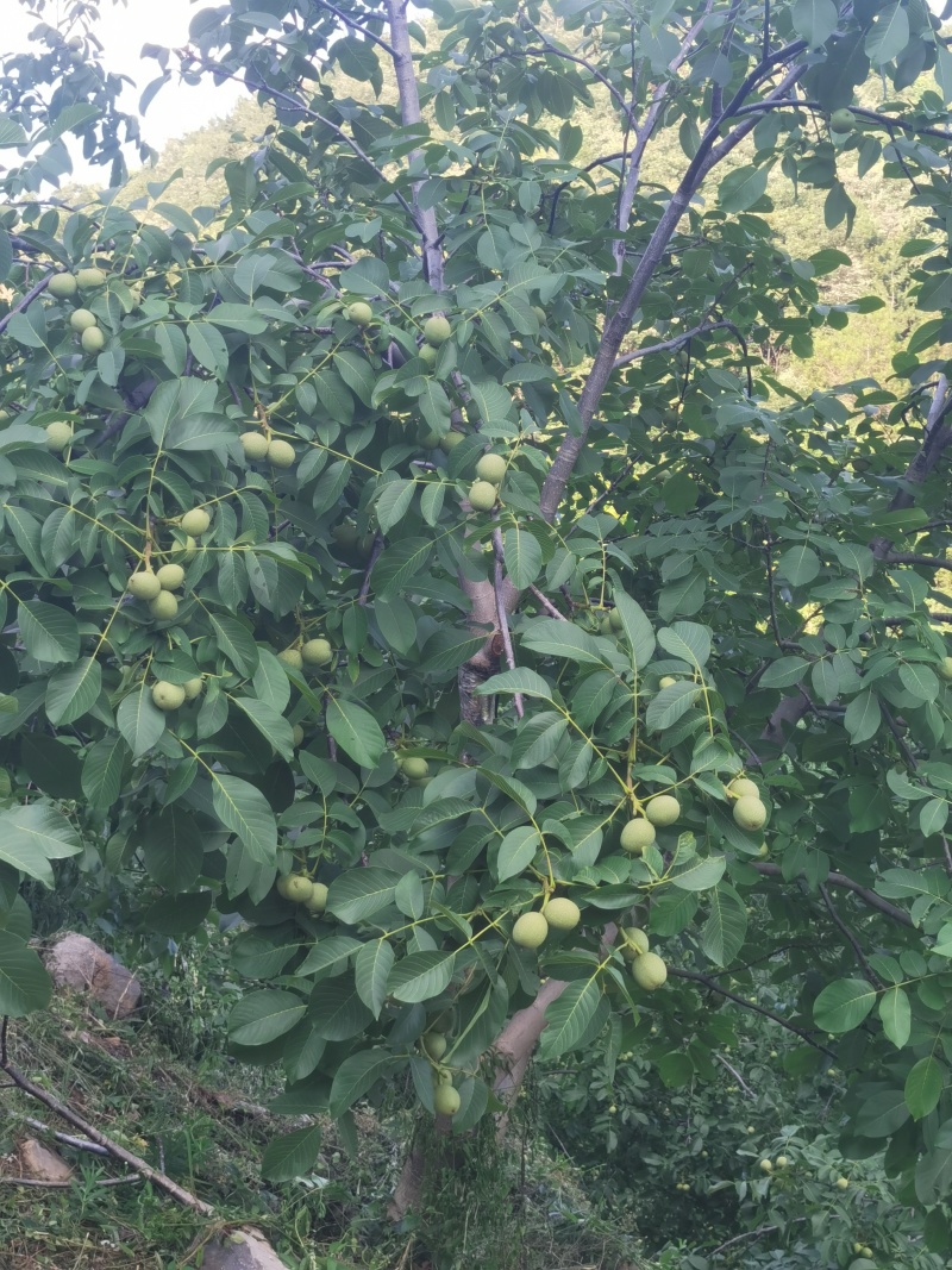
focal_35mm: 61
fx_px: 2237
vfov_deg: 31.7
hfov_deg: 24.0
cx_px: 476
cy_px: 635
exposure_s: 1/332
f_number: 1.6
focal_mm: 5.56
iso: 50
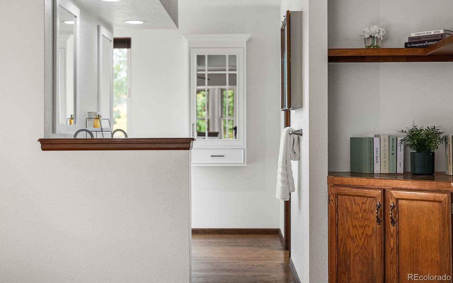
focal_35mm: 52
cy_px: 129
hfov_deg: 38.9
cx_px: 223
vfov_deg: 24.9
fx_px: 642
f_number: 2.5
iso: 200
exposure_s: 1/25
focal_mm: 50
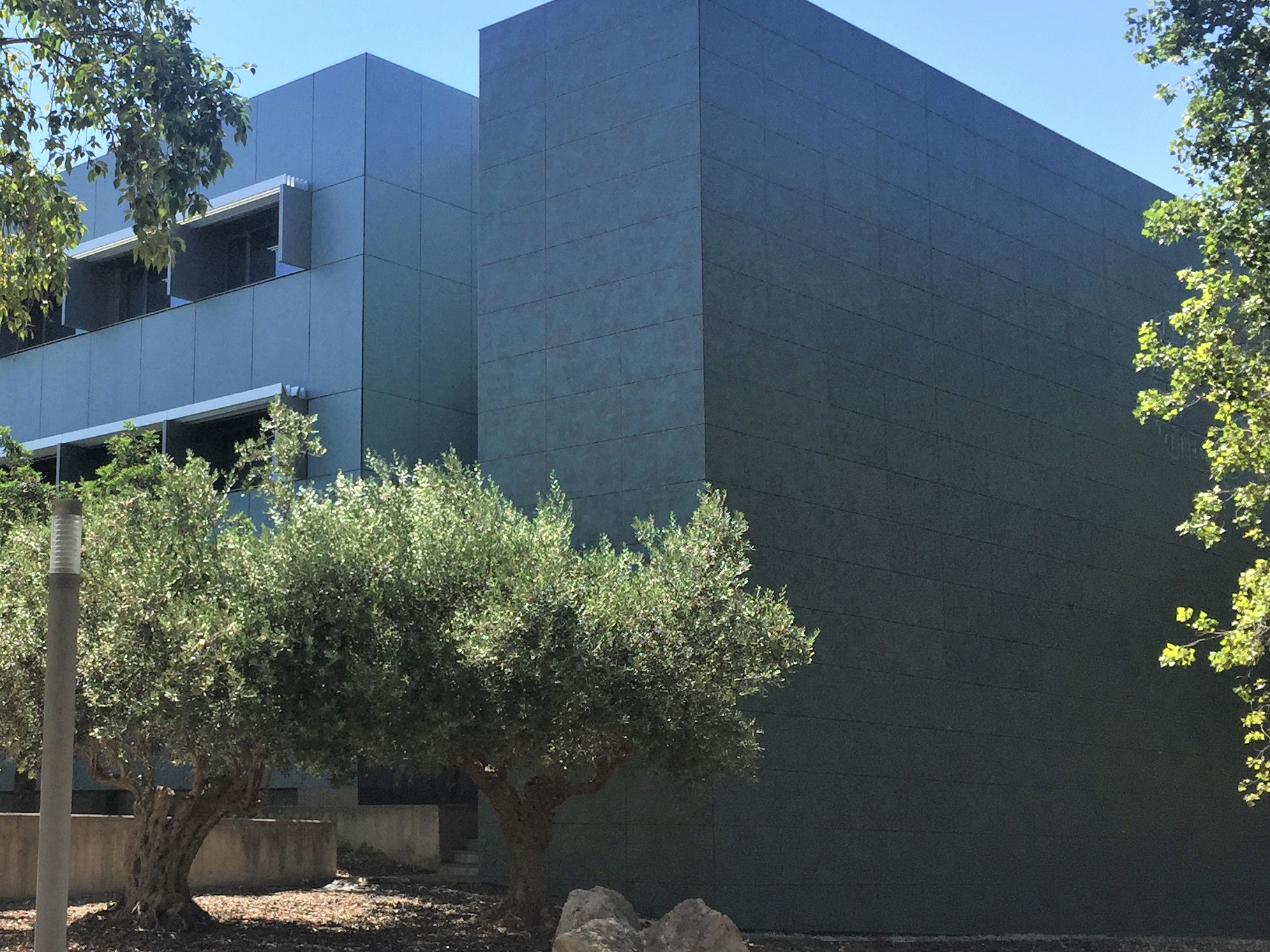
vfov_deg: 28.0
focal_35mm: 52
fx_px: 1908
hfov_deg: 35.9
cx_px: 306
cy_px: 505
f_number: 2.2
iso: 32
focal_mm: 4.15
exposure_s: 1/1582
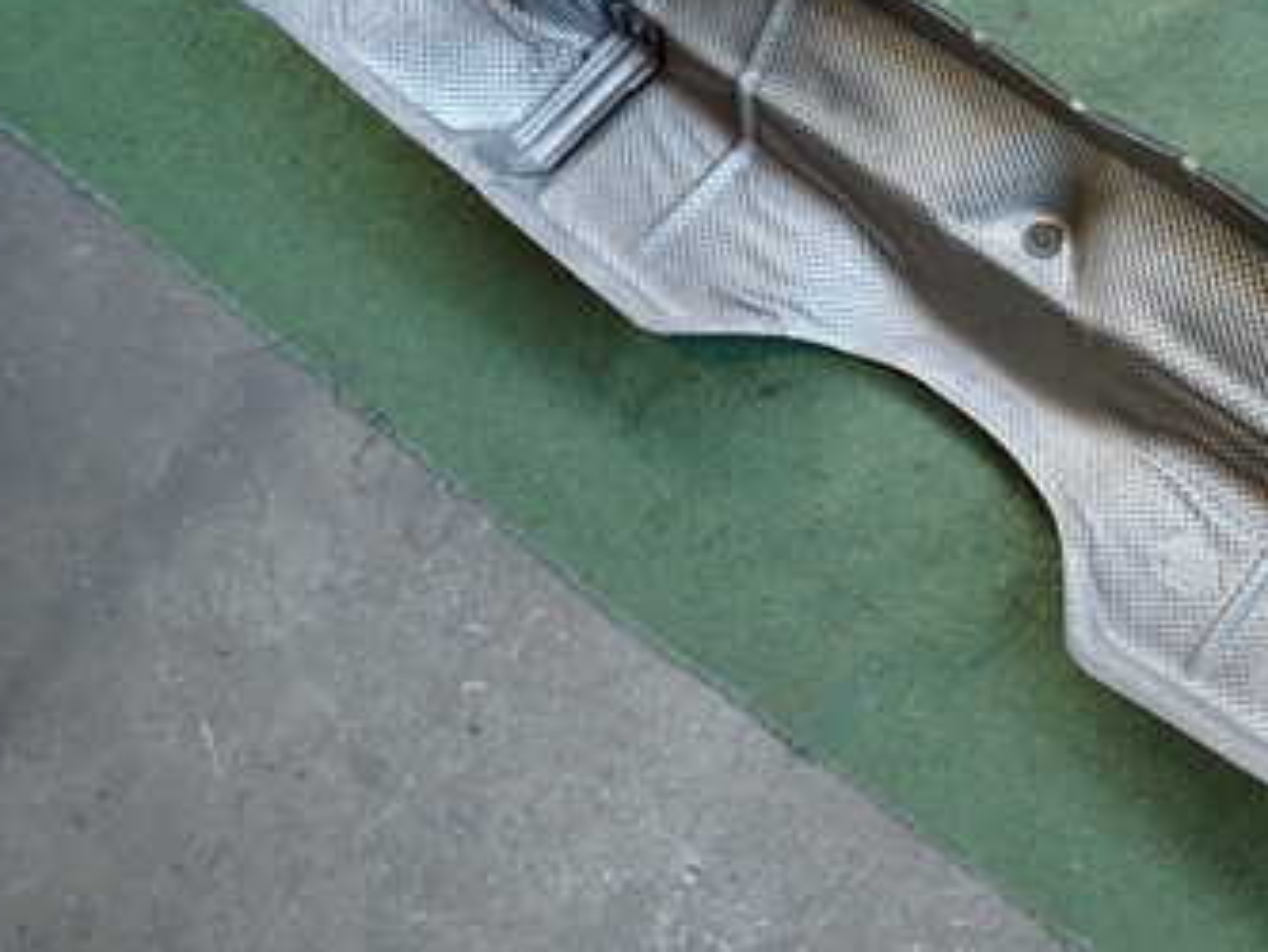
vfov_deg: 32.0
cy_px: 350
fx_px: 1649
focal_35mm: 45
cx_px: 1081
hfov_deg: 39.7
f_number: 2
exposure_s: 1/100
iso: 200
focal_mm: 4.5
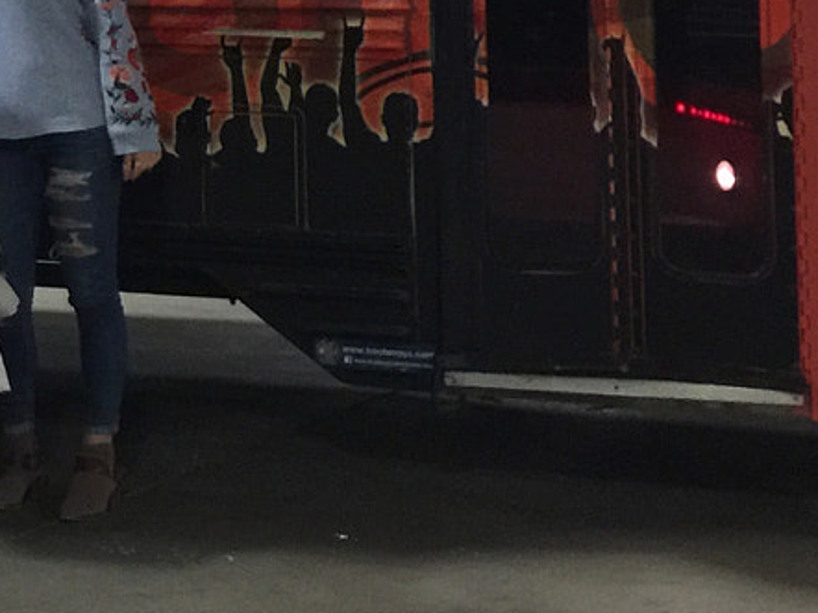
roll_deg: +1.2
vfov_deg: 13.7
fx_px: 2480
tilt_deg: -0.9
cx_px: -394
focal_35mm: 105
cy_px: -130
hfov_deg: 17.0
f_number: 2.2
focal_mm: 4.15
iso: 80
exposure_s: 1/4
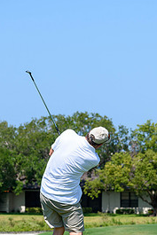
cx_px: 111
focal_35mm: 285
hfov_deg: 4.8
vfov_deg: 7.2
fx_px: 1862
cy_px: 193
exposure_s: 1/1000
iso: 200
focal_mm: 112
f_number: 8
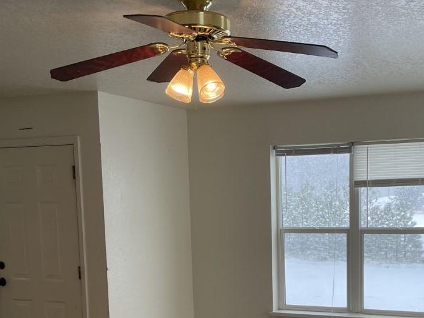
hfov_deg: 34.4
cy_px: 299
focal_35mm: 55
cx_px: 306
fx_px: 674
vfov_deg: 25.6
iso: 32
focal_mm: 4.2
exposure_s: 1/128
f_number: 1.6
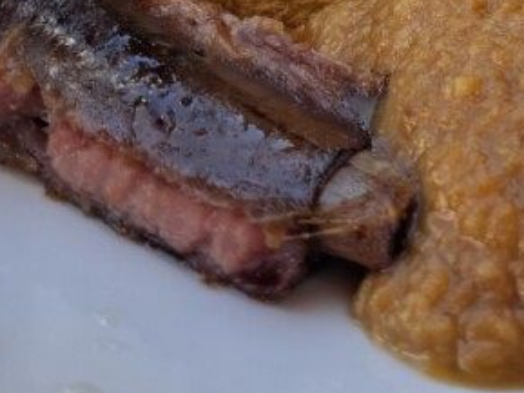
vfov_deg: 21.7
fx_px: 984
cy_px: -13
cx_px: 520
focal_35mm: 65
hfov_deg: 28.1
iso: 50
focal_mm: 5.54
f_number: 1.8
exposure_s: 1/161
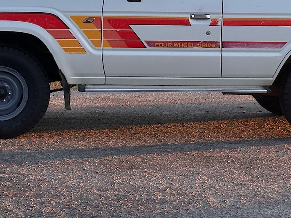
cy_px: 54
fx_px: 1160
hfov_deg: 14.3
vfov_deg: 10.7
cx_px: 166
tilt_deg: -5.5
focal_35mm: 138
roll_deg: -0.1
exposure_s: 1/724
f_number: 1.78
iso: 64
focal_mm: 6.86
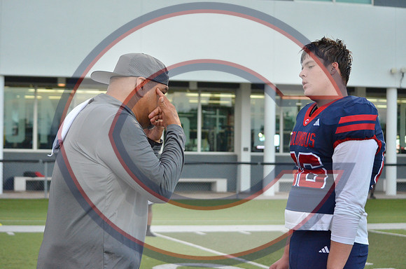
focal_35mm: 87
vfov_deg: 15.6
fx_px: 979
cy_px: 134
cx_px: 203
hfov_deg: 23.4
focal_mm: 58
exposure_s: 1/500
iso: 2000
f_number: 4.5
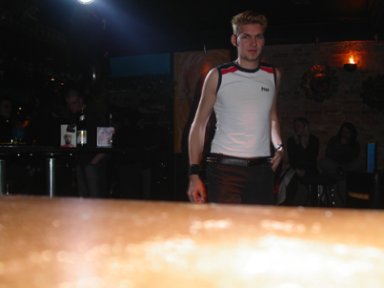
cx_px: 192
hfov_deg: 49.0
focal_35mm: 38
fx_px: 421
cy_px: 144
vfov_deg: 37.7
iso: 100
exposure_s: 1/30
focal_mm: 7.8
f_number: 2.8
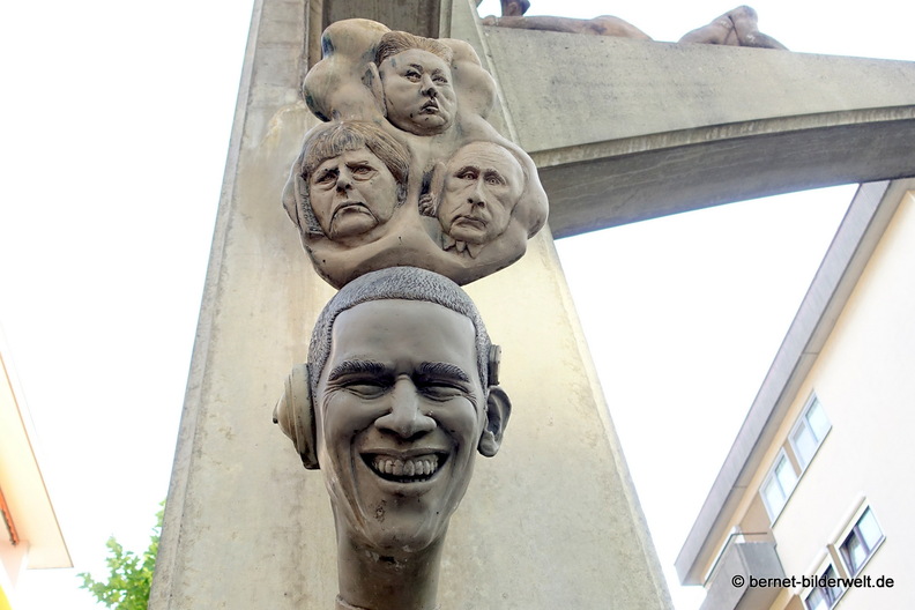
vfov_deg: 53.1
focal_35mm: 24
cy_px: 305
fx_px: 610
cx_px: 458
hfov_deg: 73.7
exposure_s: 1/50
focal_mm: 8.8
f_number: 2.2
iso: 200
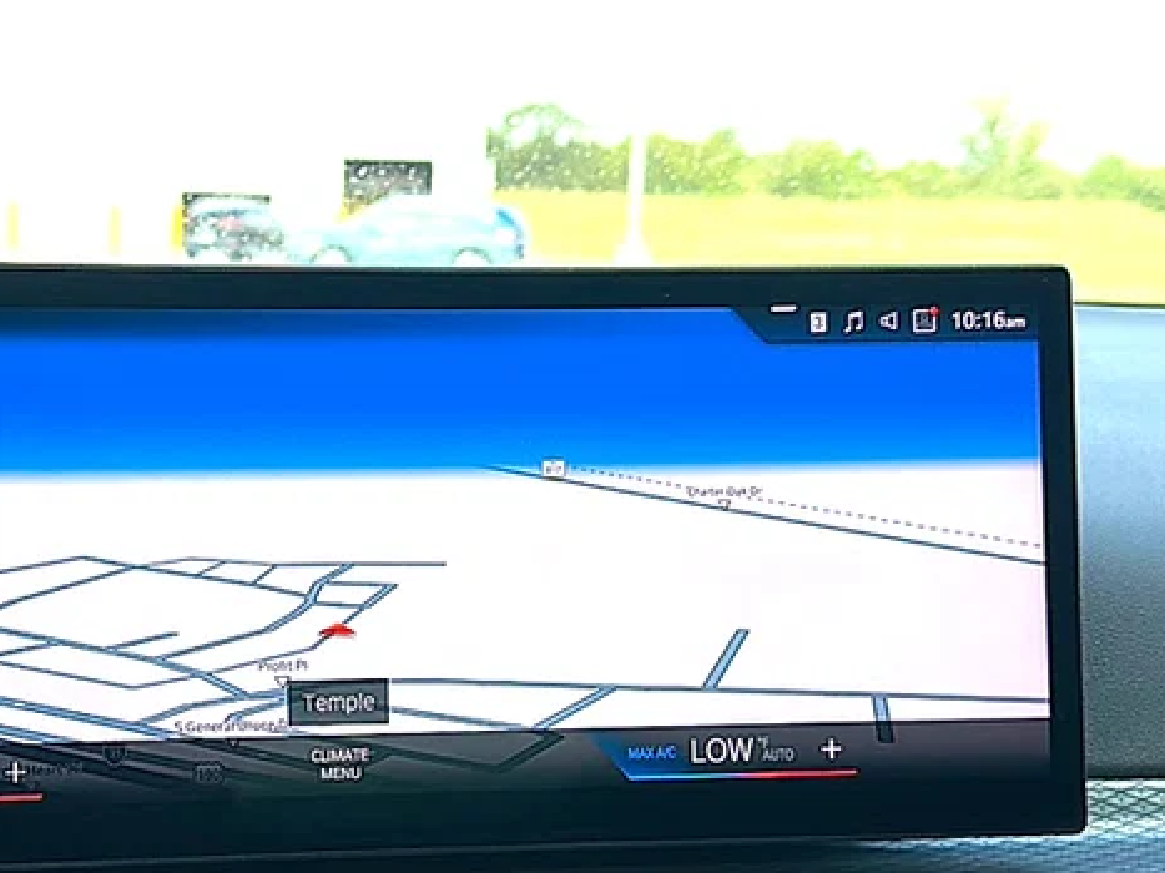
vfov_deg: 26.8
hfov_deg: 34.9
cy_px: 600
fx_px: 1817
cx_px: 317
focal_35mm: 54
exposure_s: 1/757
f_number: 1.78
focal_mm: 6.86
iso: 80
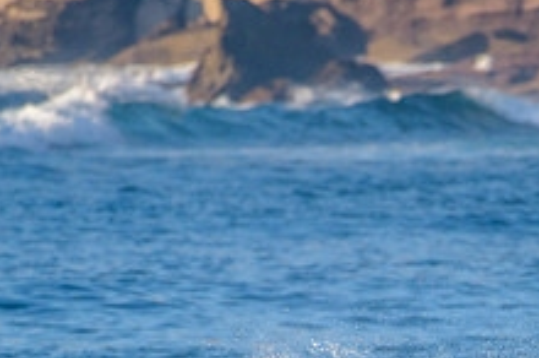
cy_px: 460
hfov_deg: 1.6
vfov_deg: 1.0
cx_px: 431
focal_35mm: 1321
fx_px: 19749
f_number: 5.6
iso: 500
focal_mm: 500
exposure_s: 1/2000
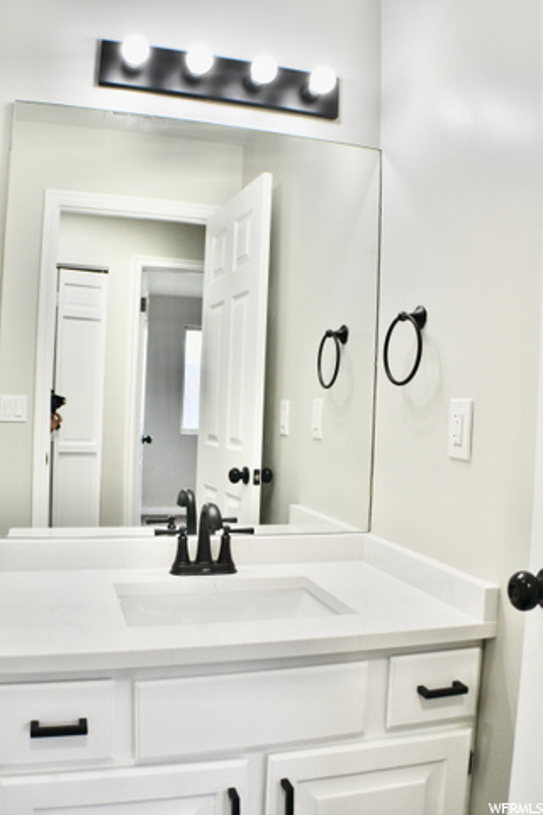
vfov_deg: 49.6
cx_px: 272
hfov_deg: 34.2
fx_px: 882
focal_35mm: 39
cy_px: 408
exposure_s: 1/125
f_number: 5.6
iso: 400
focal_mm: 26
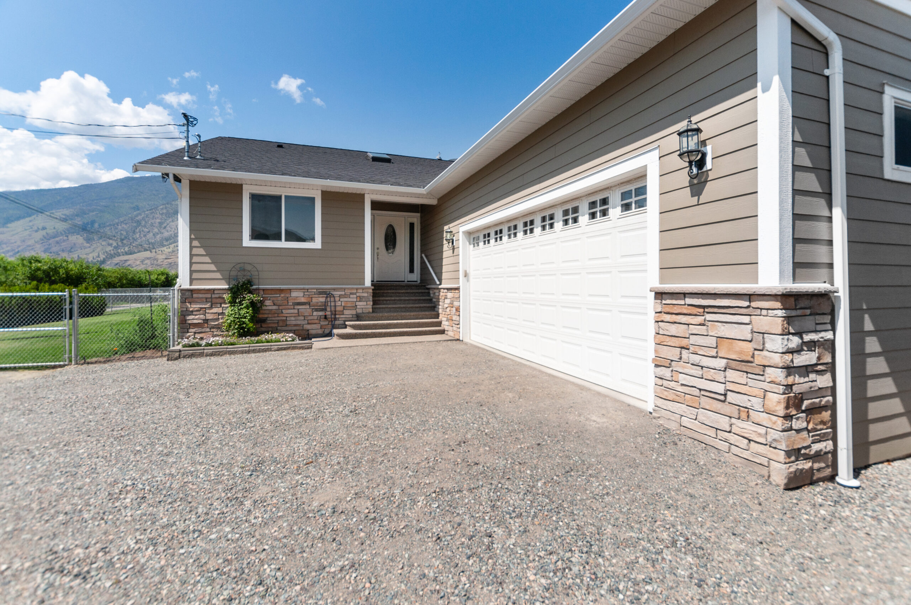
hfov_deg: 100.5
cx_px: 456
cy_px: 302
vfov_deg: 77.2
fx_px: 379
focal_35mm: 15
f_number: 4.5
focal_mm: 10
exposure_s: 1/4000
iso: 200
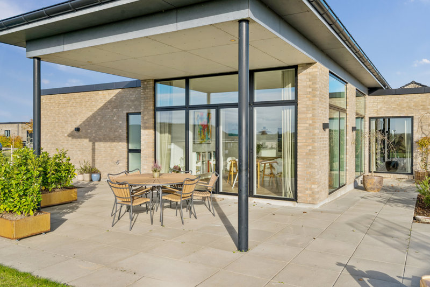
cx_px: 215
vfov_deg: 44.3
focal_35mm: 30
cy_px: 144
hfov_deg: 62.8
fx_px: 352
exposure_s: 1/320
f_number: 8
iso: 200
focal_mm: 29.5
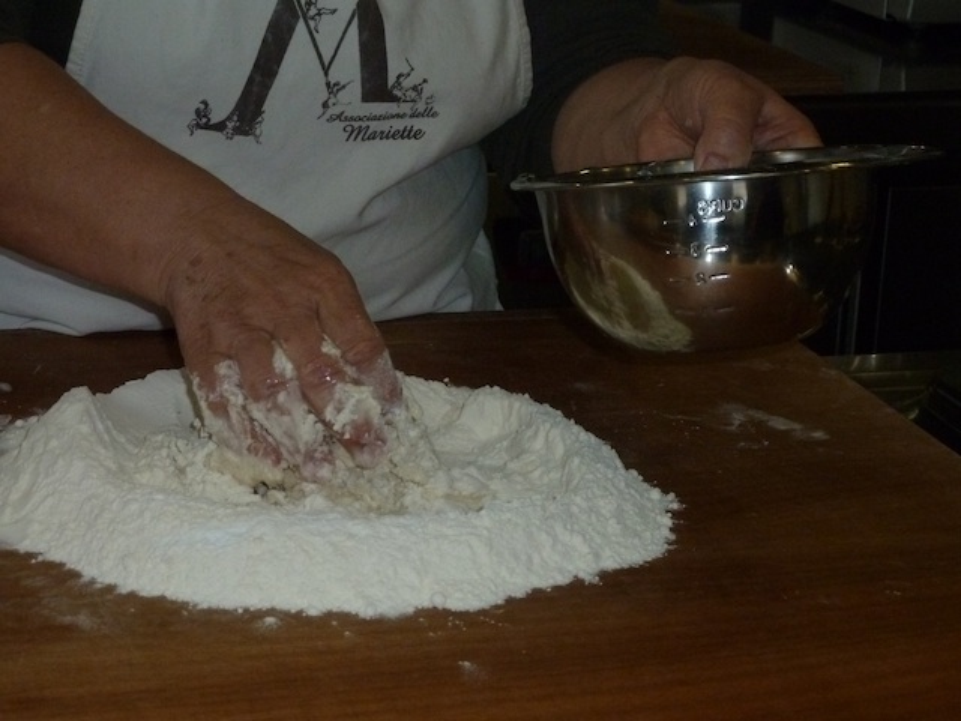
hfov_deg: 23.6
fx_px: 2304
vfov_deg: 17.8
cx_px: 480
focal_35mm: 83
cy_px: 360
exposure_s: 1/160
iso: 400
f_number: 4.2
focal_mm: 13.7
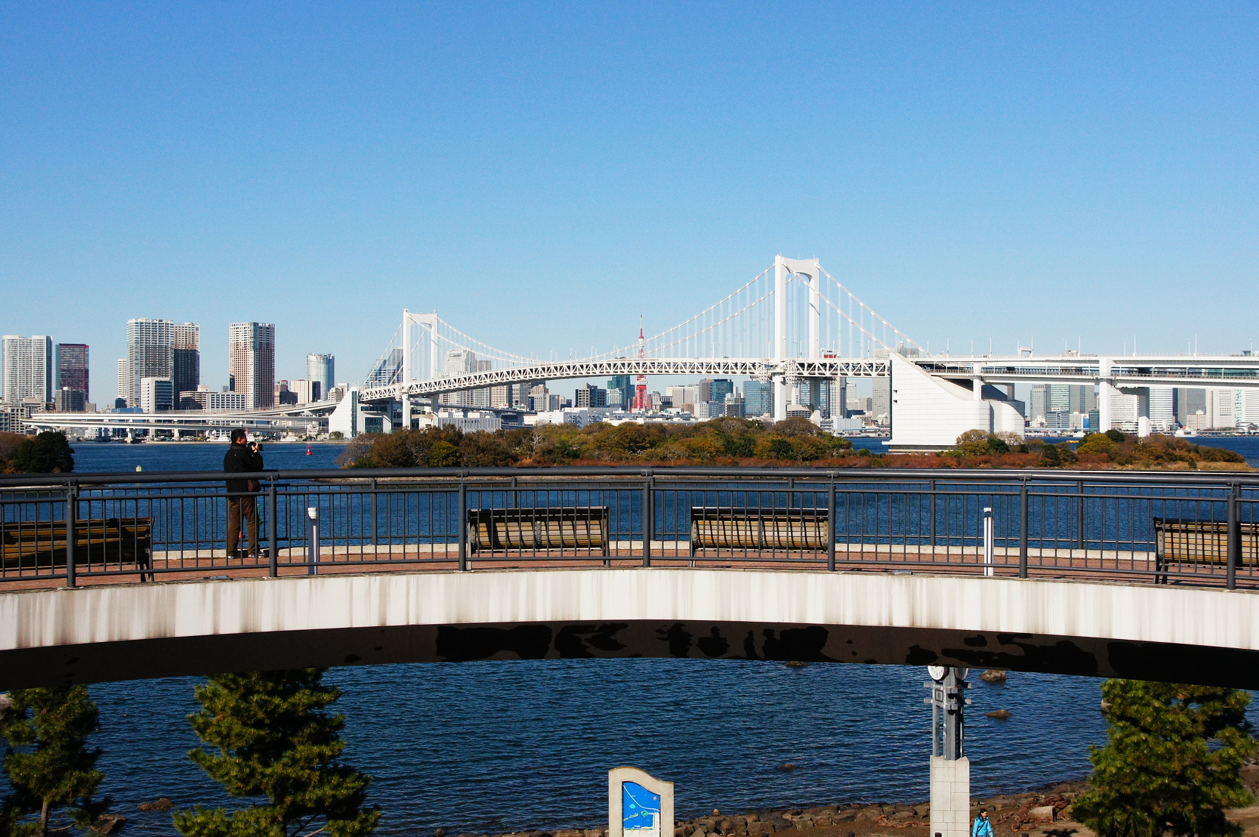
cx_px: 630
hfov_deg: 46.4
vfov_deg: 31.8
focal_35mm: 42
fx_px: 1467
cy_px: 418
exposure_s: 1/4000
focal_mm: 28
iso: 800
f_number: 8
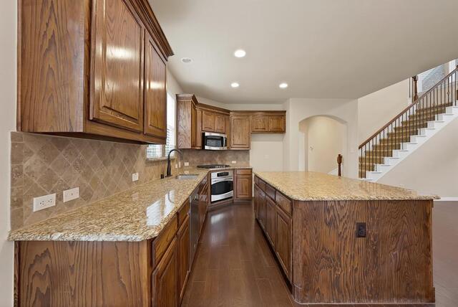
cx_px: 229
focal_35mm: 13
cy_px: 154
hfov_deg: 108.3
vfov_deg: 85.5
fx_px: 166
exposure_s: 1/2
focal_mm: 13
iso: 640
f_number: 9
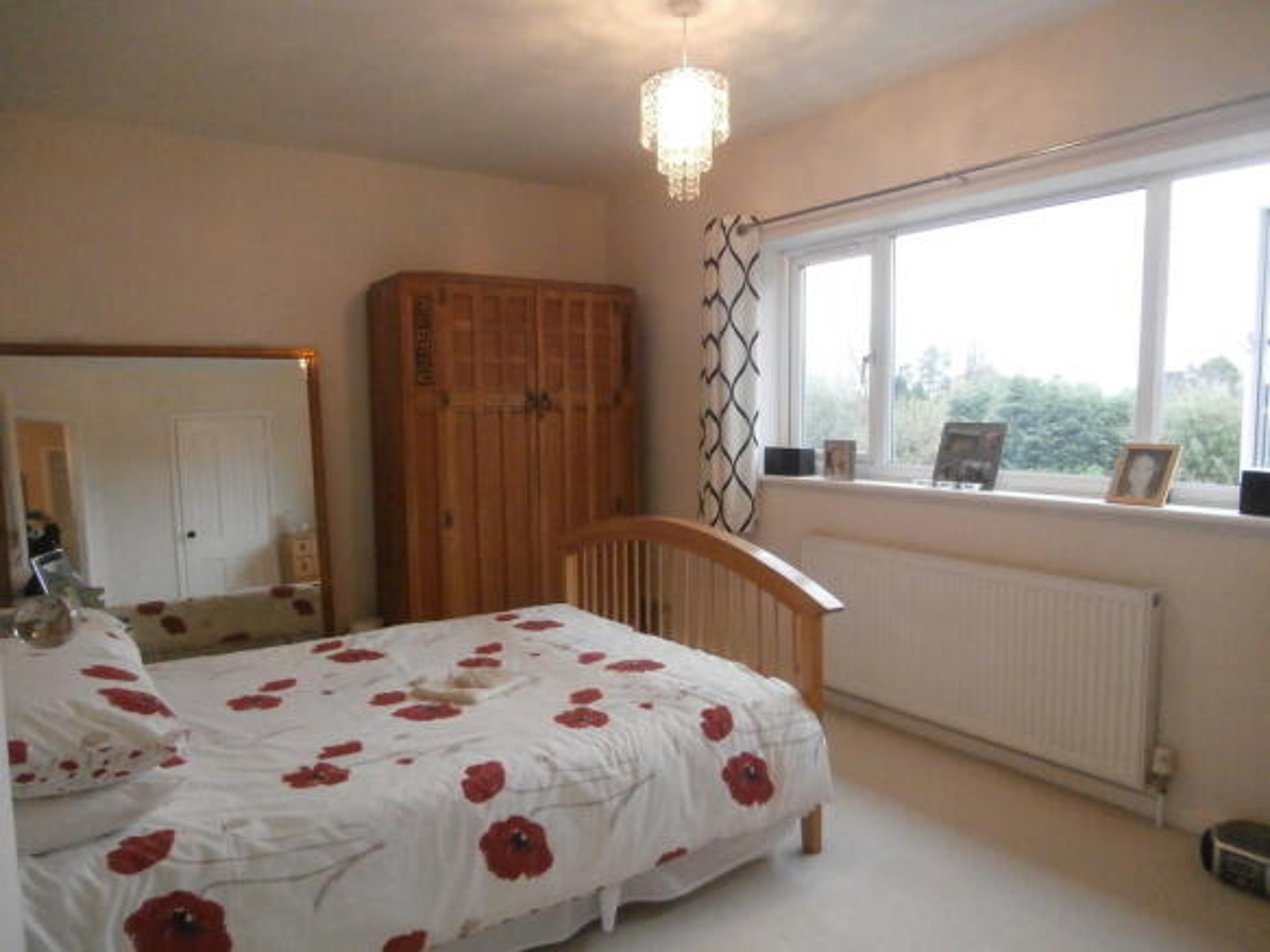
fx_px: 880
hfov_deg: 71.6
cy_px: 476
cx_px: 635
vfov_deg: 56.8
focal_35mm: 24
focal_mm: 4.2
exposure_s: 1/60
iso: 800
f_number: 3
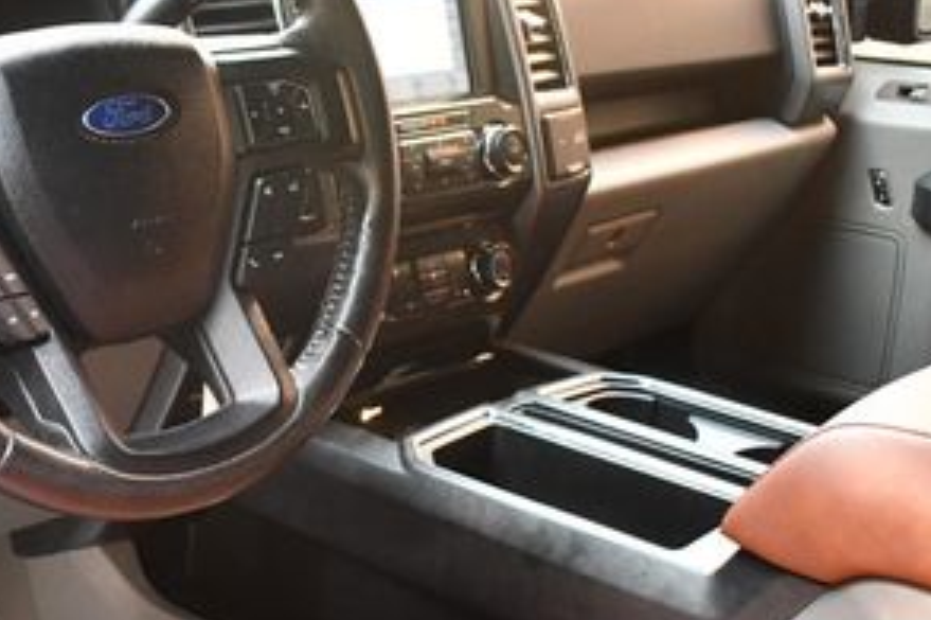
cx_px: 130
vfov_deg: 22.9
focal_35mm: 59
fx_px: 1525
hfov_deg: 32.6
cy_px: 388
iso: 1800
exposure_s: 1/125
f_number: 3.5
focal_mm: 18
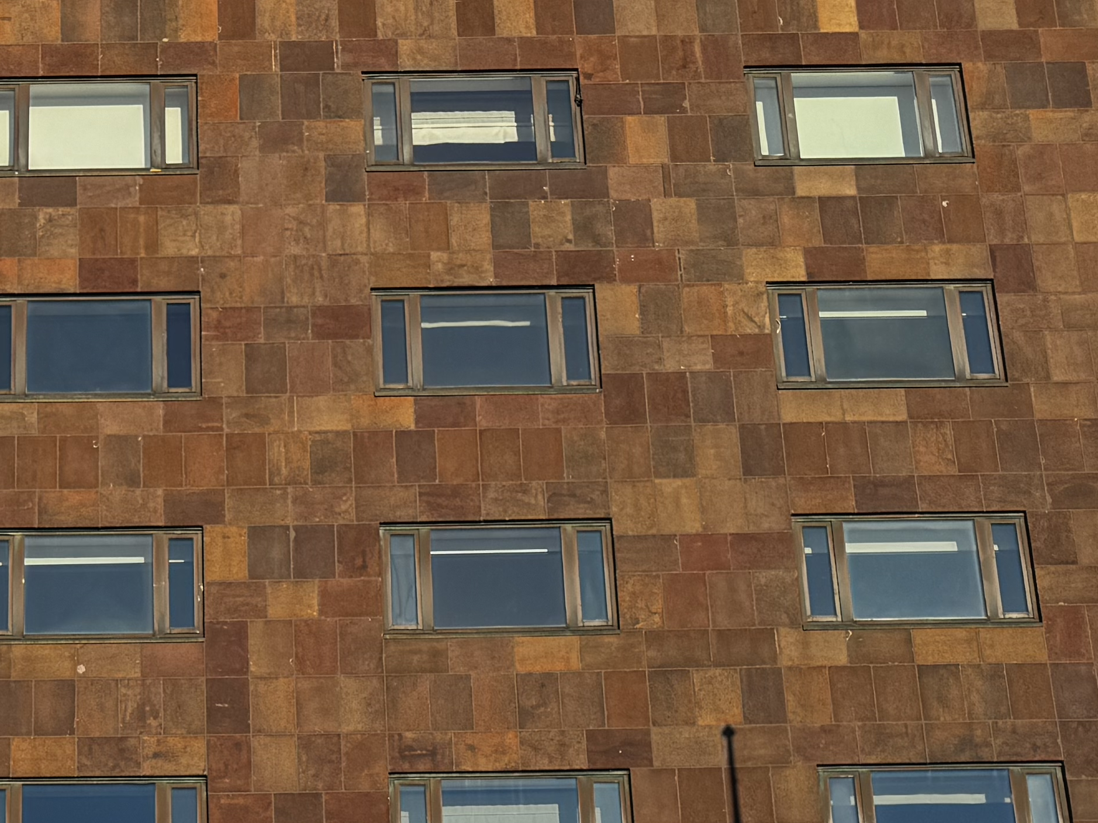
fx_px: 2315
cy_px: 1156
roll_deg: +0.0
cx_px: 96
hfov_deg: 25.8
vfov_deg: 18.4
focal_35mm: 73
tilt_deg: +19.0
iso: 80
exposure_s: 1/3413
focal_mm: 6.76
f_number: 1.78
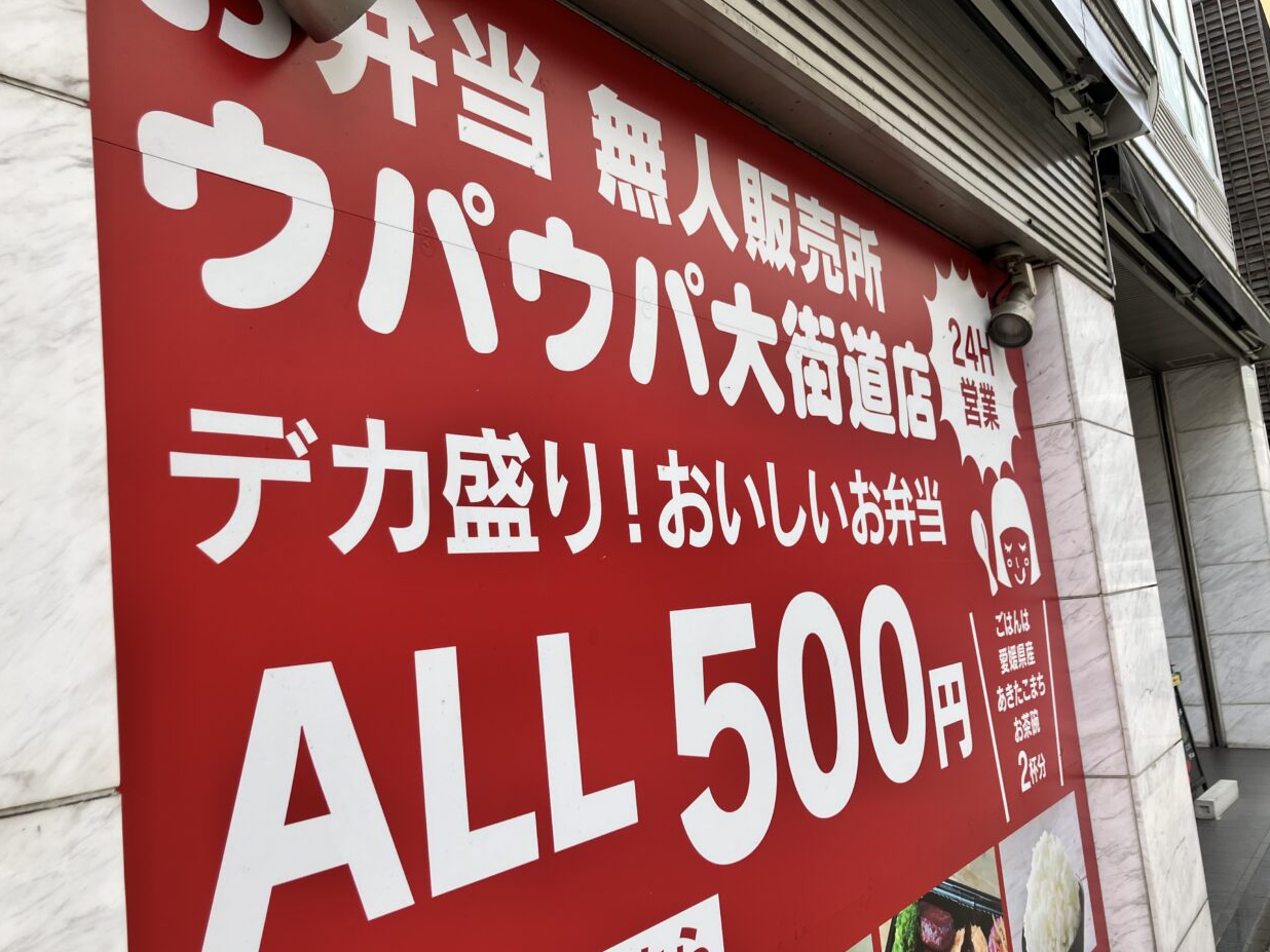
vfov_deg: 48.2
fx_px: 1064
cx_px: 653
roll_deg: +6.0
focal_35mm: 29
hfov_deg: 61.6
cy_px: 483
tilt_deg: +7.7
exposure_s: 1/463
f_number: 1.8
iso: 32
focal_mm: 3.99
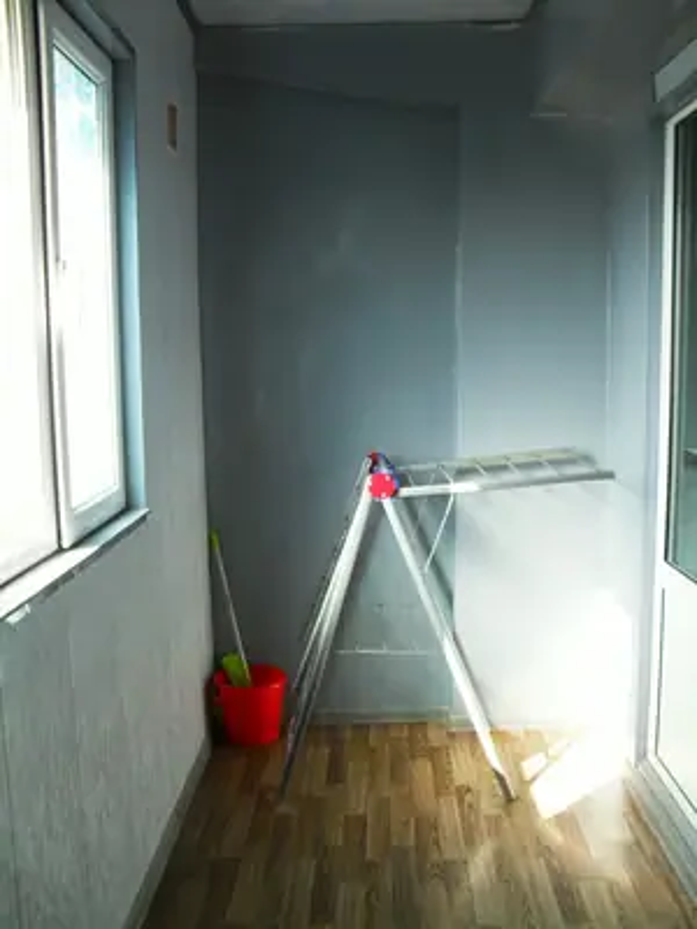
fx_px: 940
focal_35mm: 35
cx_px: 348
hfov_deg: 40.7
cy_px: 464
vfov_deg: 52.6
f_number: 3.2
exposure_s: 1/60
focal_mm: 6.3
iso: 100
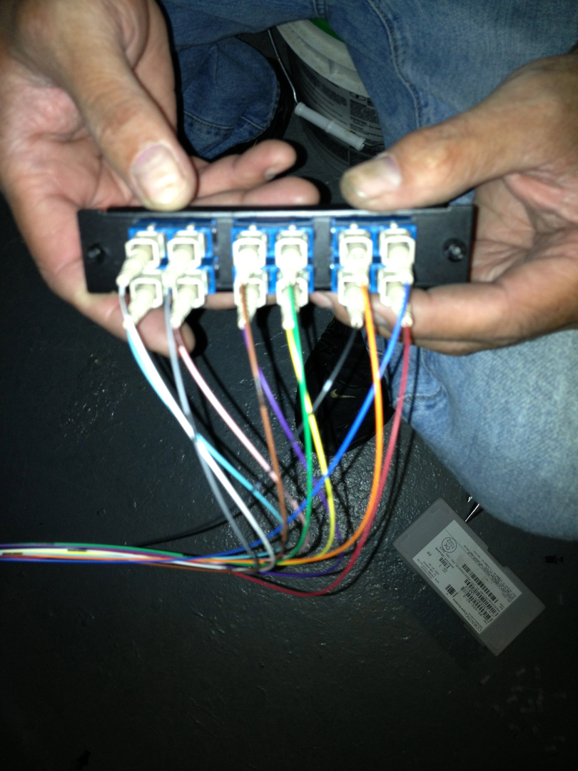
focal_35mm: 35
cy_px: 386
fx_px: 779
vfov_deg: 52.6
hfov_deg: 40.7
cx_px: 289
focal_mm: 4.28
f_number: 2.4
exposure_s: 1/20
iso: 64
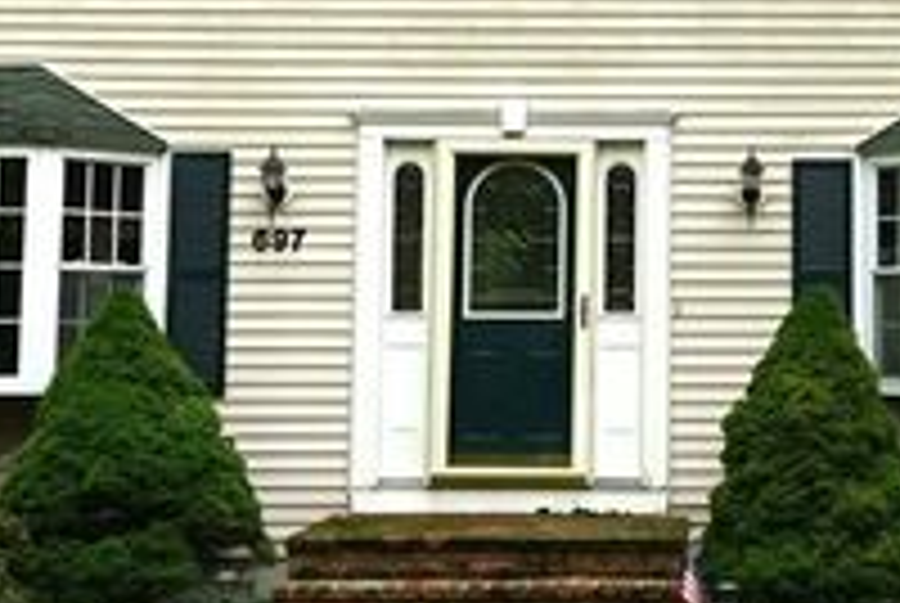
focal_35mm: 92
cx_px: 742
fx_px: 2303
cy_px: 83
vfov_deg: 14.8
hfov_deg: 21.8
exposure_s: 1/80
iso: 100
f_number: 7.1
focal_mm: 18
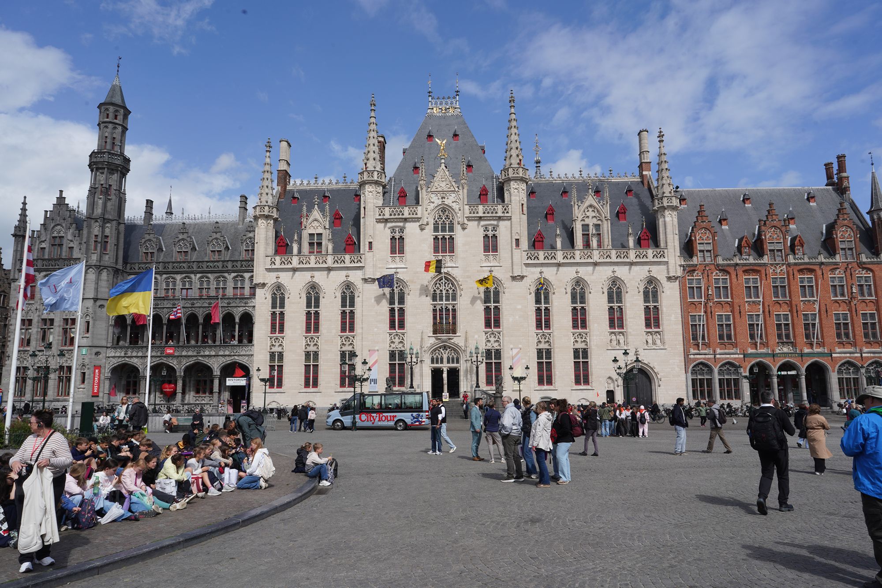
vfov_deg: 53.1
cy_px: 294
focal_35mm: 24
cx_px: 441
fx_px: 588
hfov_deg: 73.7
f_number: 18
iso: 100
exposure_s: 1/100
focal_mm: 24
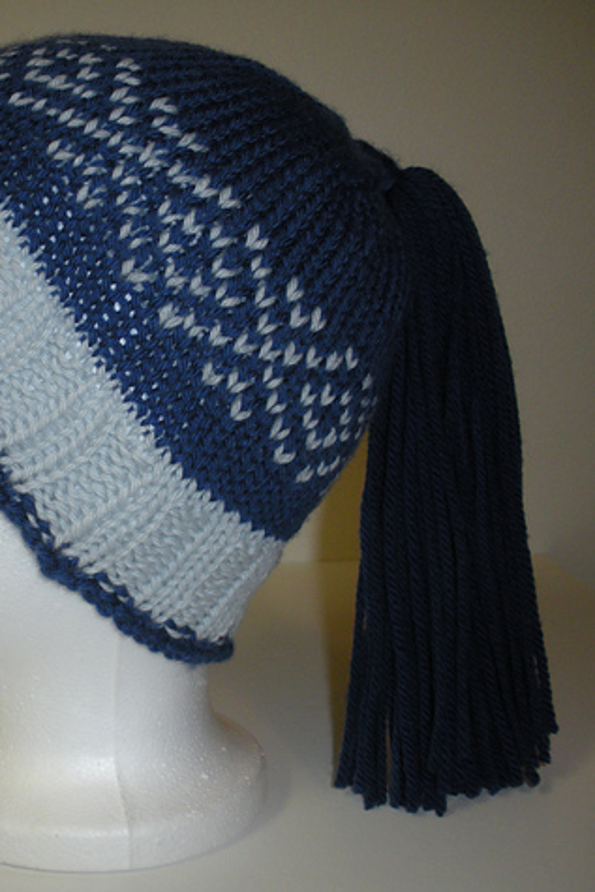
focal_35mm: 49
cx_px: 86
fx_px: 1214
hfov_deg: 26.8
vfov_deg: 40.3
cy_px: 447
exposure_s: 1/30
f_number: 3.5
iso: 200
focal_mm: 6.3
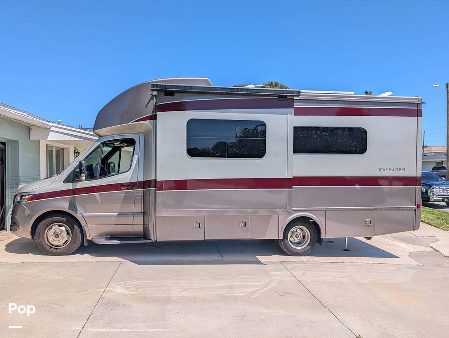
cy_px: 169
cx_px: 224
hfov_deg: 71.5
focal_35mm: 24
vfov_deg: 56.9
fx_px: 312
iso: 22
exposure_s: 1/1745
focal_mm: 6.9
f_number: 1.68
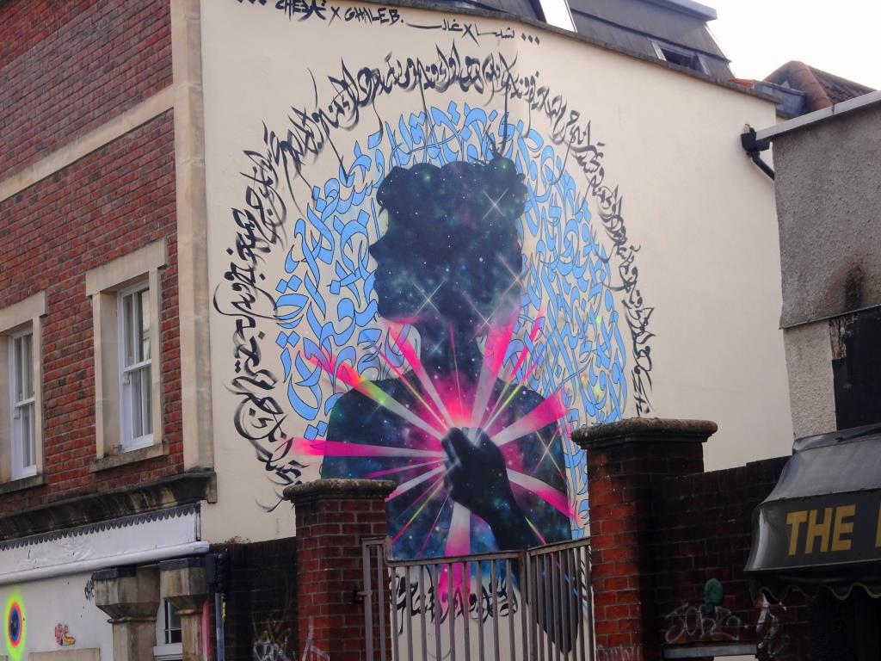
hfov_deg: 19.6
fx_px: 2545
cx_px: 440
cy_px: 330
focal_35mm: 100
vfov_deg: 14.8
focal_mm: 17.01
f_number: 5
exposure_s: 1/160
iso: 80
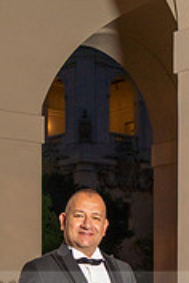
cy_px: 297
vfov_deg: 19.3
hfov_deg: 13.4
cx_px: 96
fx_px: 803
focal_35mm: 102
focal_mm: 24
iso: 320
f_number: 3.5
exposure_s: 1/160
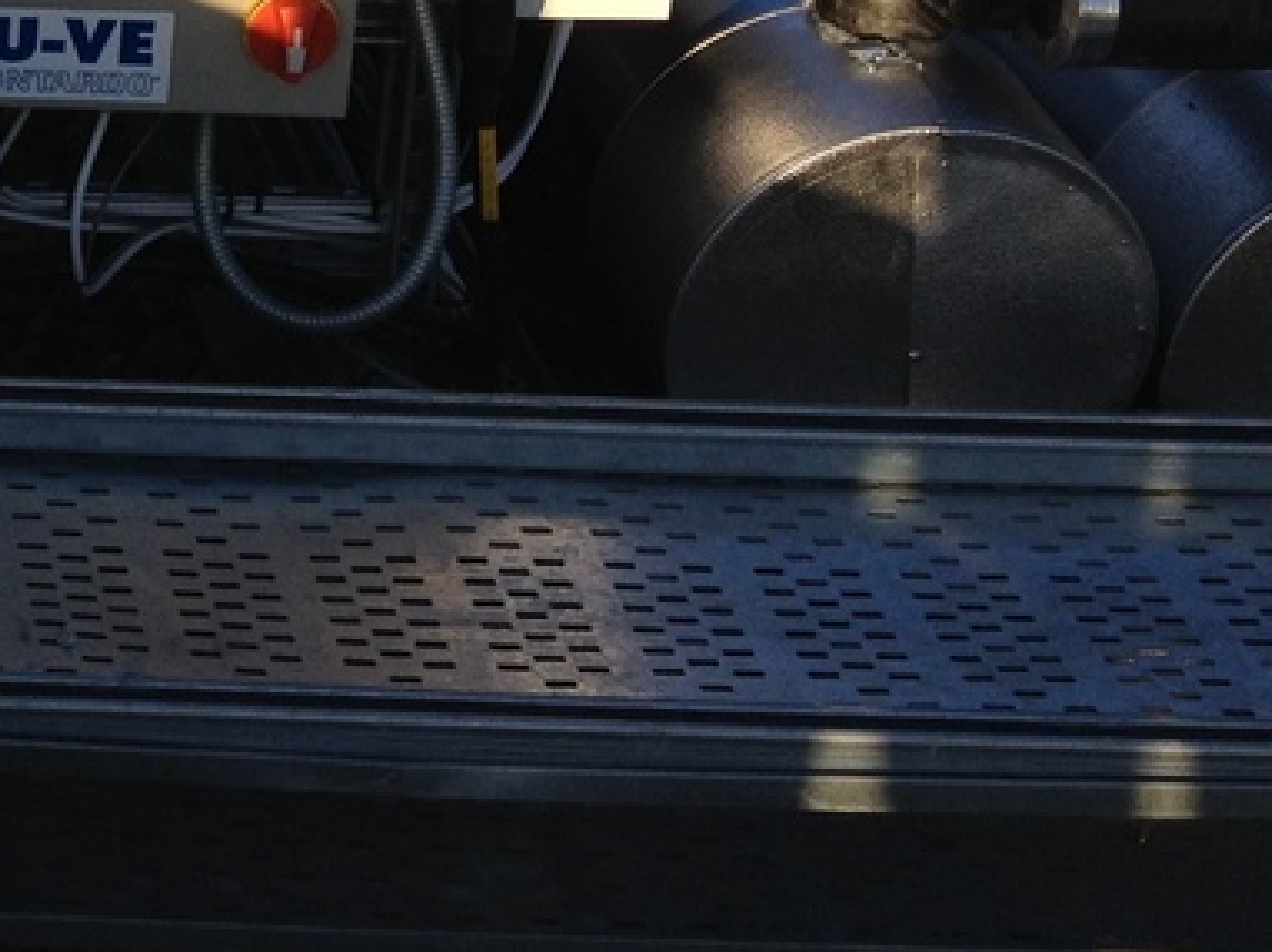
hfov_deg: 16.5
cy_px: -261
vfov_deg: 13.0
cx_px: -553
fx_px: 4040
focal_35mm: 110
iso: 50
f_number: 2.4
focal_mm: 4.28
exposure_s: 1/1126
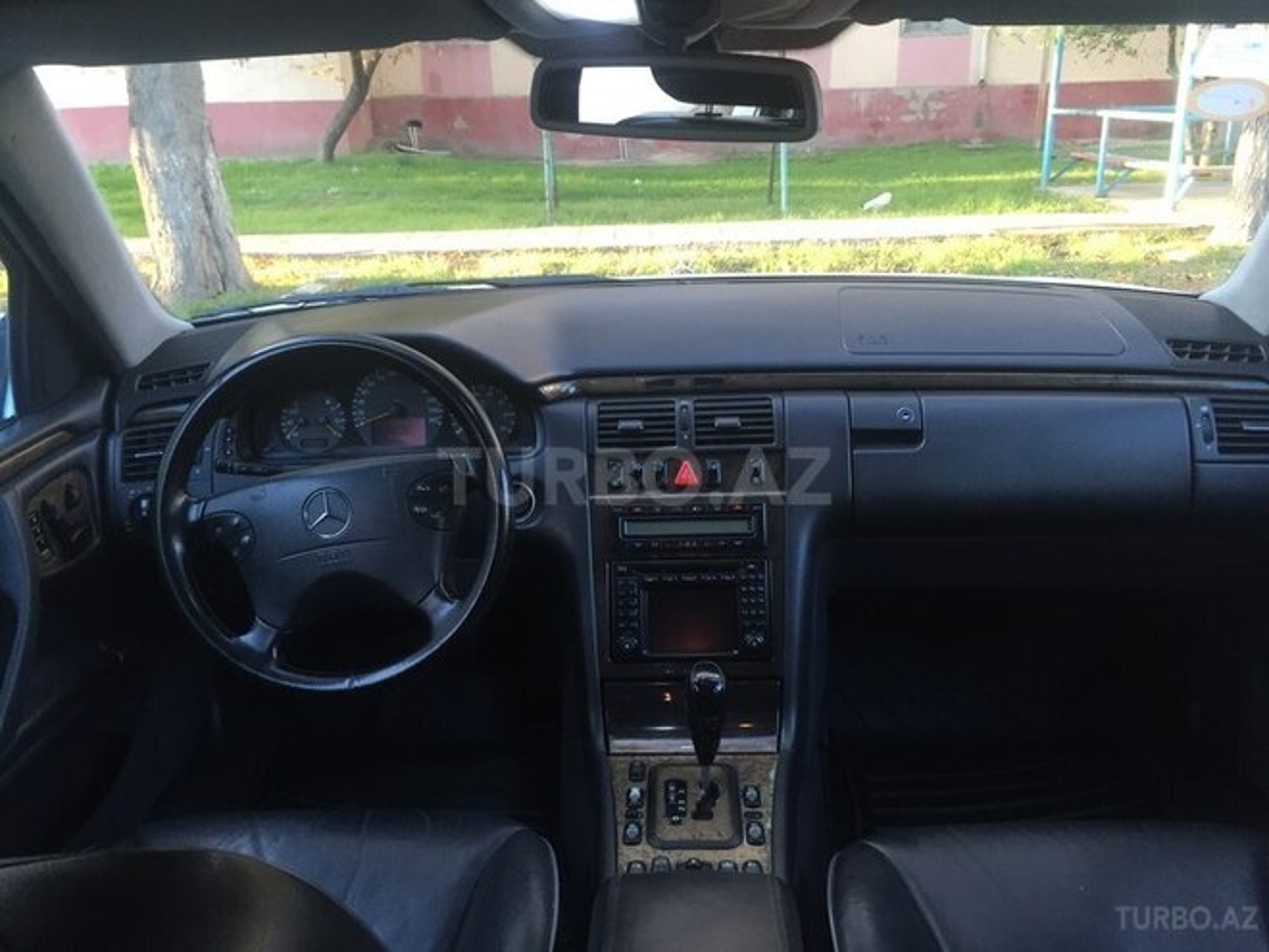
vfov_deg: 48.2
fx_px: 1063
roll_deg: +0.7
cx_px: 634
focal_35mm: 29
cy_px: 476
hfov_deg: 61.7
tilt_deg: -17.1
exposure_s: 1/33
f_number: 2.2
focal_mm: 4.15
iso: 64
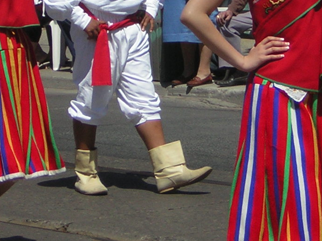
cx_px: 190
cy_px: 17
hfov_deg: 7.9
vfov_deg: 5.9
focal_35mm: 250
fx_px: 2325
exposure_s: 1/748
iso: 50
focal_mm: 14.1
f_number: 4.7
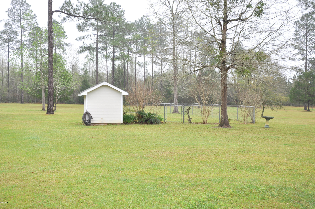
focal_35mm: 52
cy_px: 104
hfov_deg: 37.9
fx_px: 459
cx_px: 158
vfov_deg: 25.7
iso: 200
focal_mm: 35
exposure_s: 1/160
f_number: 6.3
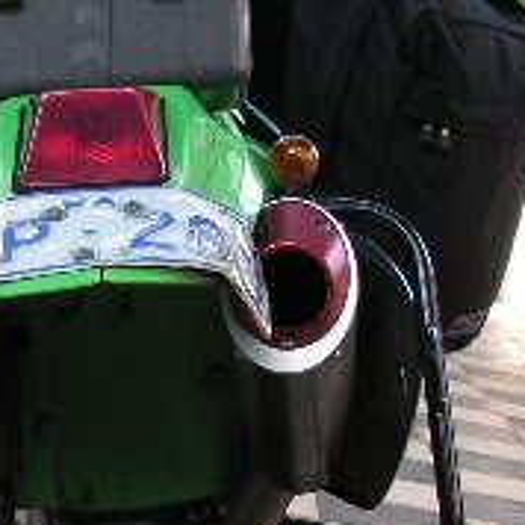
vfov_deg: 14.3
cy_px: 425
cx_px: 112
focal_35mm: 121
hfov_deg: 14.3
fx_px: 2076
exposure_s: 1/45
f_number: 3.3
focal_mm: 6.3
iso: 64
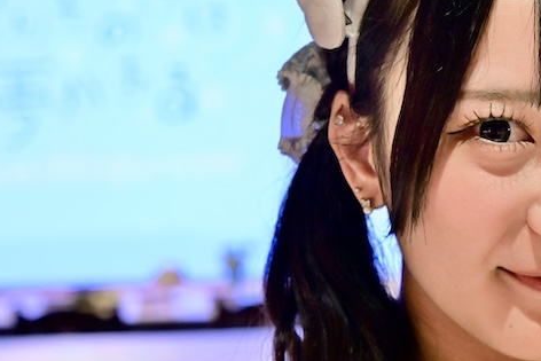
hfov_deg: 15.8
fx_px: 1909
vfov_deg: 10.8
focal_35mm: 127
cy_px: 233
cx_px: 566
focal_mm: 60
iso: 4000
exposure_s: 1/250
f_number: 5.6
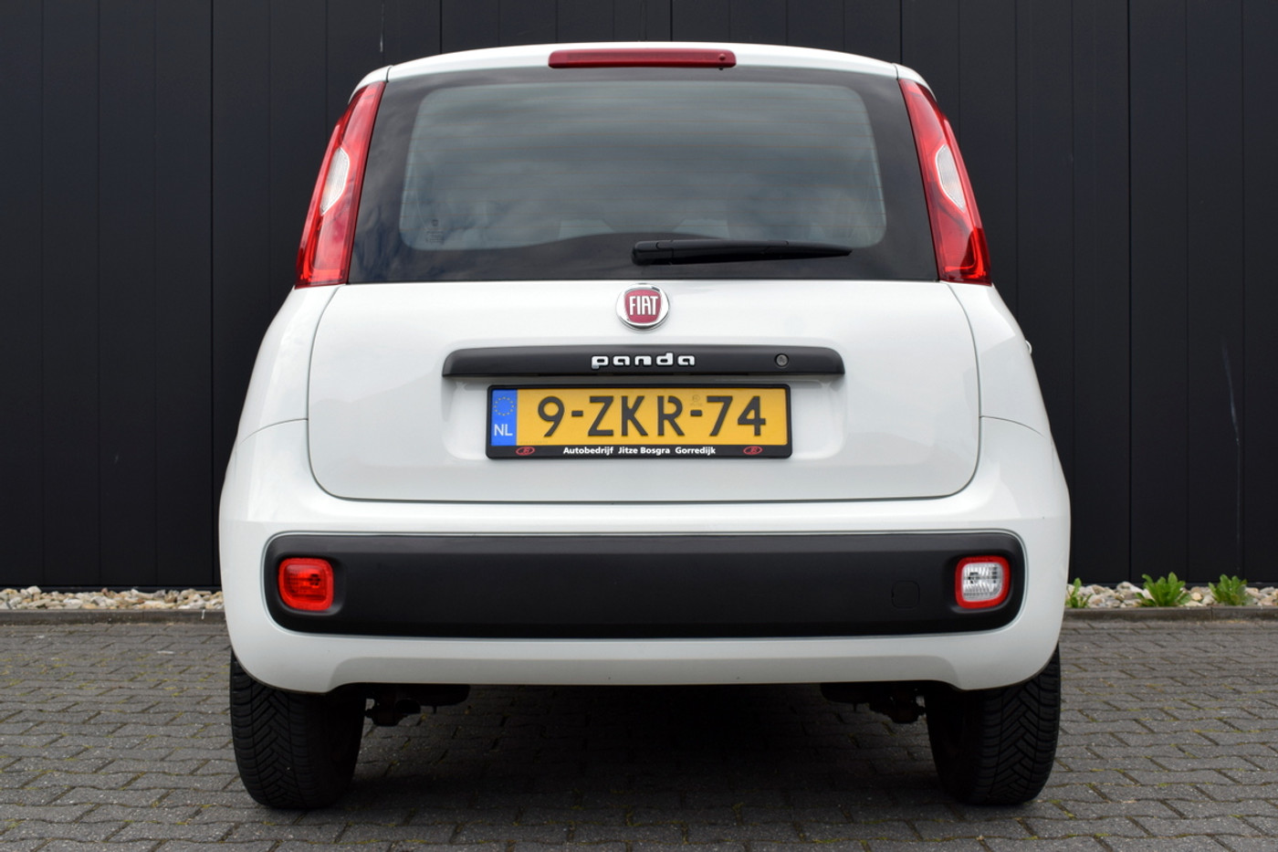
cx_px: 639
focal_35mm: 44
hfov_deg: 45.0
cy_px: 426
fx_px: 1544
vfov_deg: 30.8
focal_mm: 29
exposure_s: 1/250
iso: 200
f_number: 8
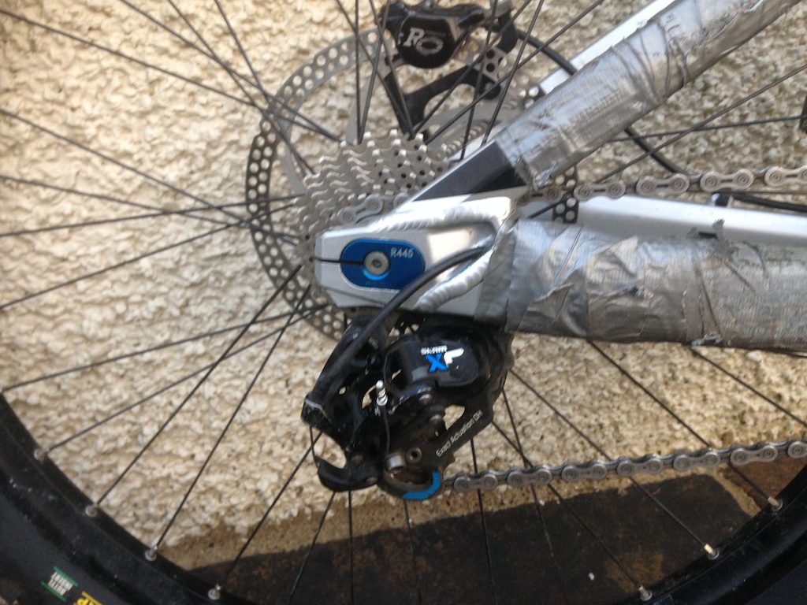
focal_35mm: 33
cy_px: 302
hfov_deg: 55.4
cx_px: 404
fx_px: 769
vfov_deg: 42.9
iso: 100
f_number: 2.4
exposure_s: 1/20
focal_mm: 4.12
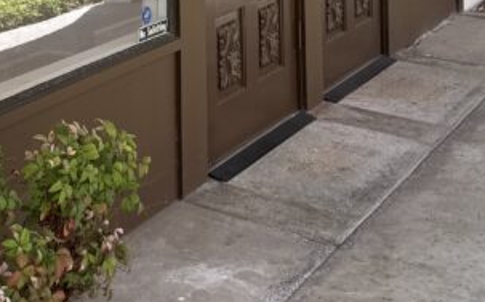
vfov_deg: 14.1
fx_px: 1136
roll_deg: +1.1
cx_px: 152
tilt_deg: -3.8
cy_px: -163
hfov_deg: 24.0
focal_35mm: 86
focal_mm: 6.76
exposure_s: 1/341
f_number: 1.78
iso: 80
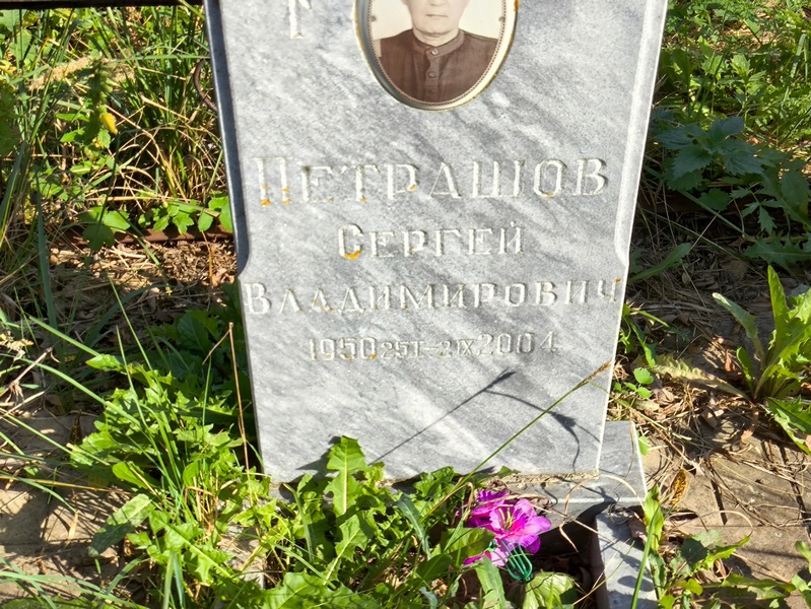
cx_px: 406
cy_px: 304
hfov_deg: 38.2
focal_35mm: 50
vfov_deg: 29.1
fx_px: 1172
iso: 50
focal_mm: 4.71
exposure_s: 1/690
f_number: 1.7
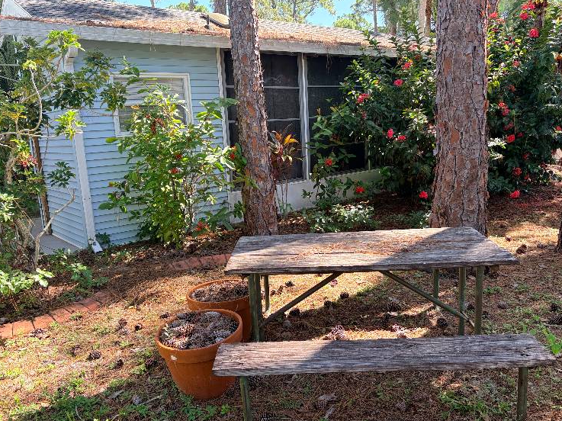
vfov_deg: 46.7
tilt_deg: -11.5
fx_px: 487
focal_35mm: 30
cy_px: 227
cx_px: 278
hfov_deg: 60.0
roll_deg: +3.6
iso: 50
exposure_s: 1/300
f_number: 1.6
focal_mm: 5.96
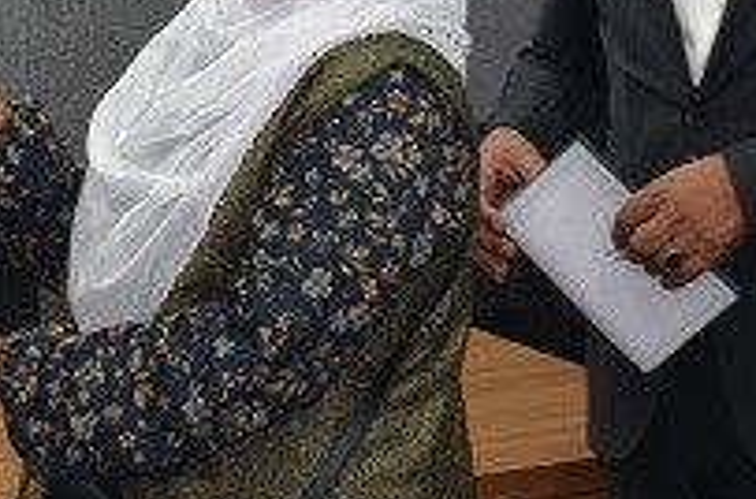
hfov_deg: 12.3
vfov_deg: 8.0
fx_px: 3496
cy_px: -197
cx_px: 233
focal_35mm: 167
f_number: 4
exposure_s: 1/60
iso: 560
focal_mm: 32
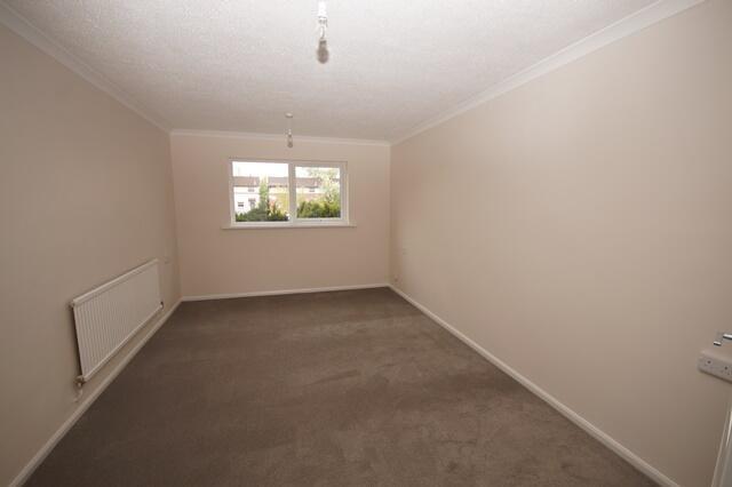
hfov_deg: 100.4
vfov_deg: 77.3
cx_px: 366
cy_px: 244
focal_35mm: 15
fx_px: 305
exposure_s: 1/60
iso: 100
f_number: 4
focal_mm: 10
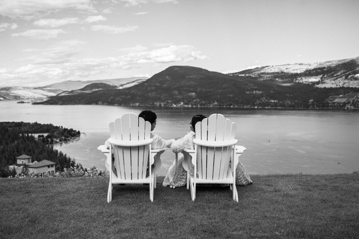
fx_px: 499
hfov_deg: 39.6
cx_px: 180
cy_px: 120
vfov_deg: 27.0
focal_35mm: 50
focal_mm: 50
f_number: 4
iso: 100
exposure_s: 1/320
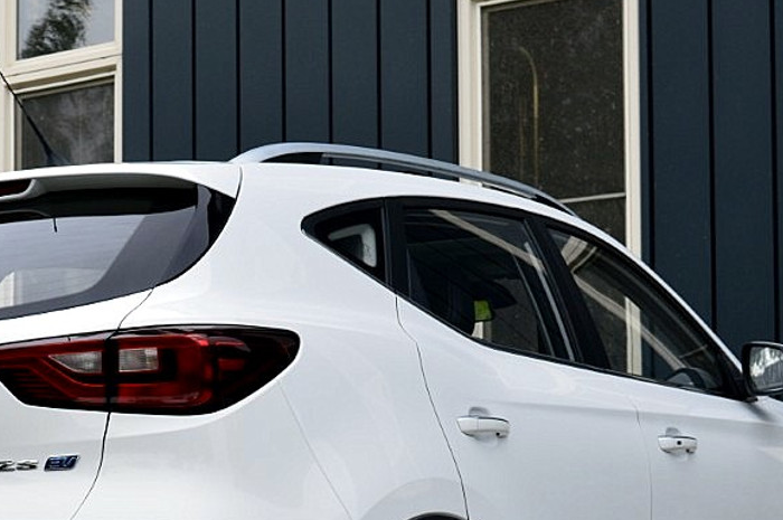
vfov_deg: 14.1
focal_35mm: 96
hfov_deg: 21.1
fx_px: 2086
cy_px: 483
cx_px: 224
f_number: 9
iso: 400
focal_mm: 32
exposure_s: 1/125
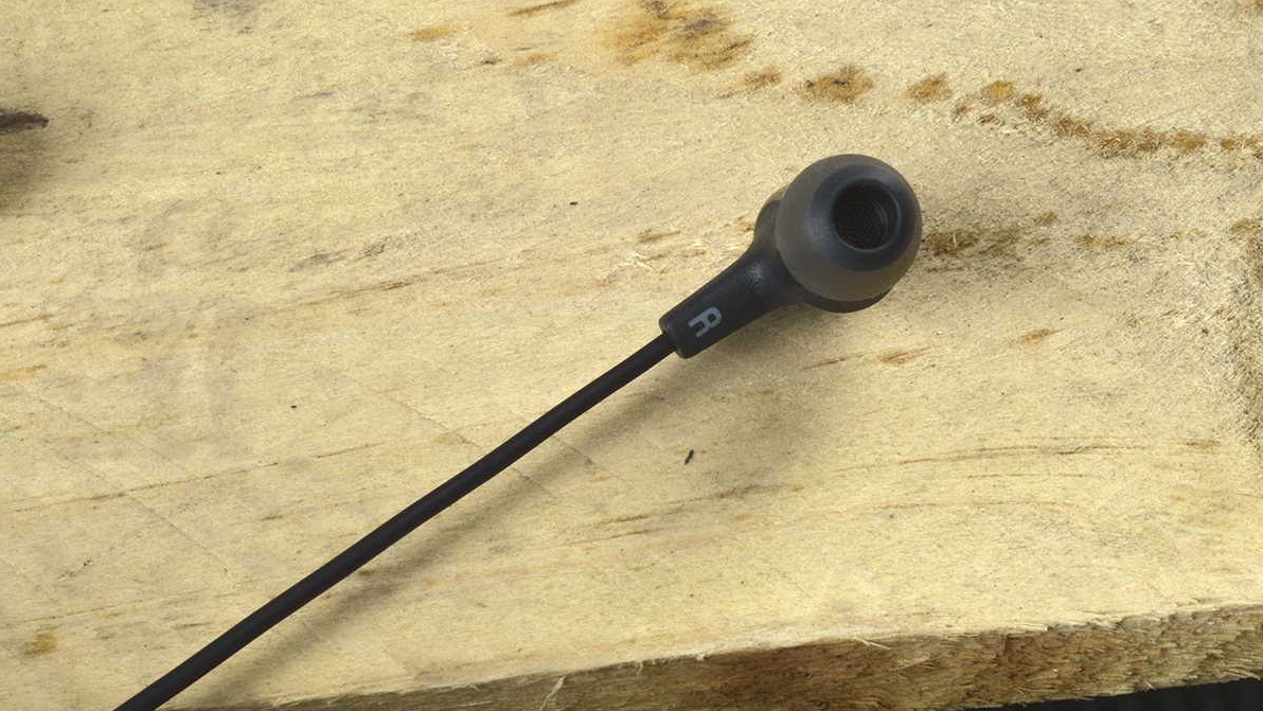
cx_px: 635
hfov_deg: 26.8
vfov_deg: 15.3
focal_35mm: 79
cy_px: 377
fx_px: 2646
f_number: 16
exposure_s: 1/125
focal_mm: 50
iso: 100
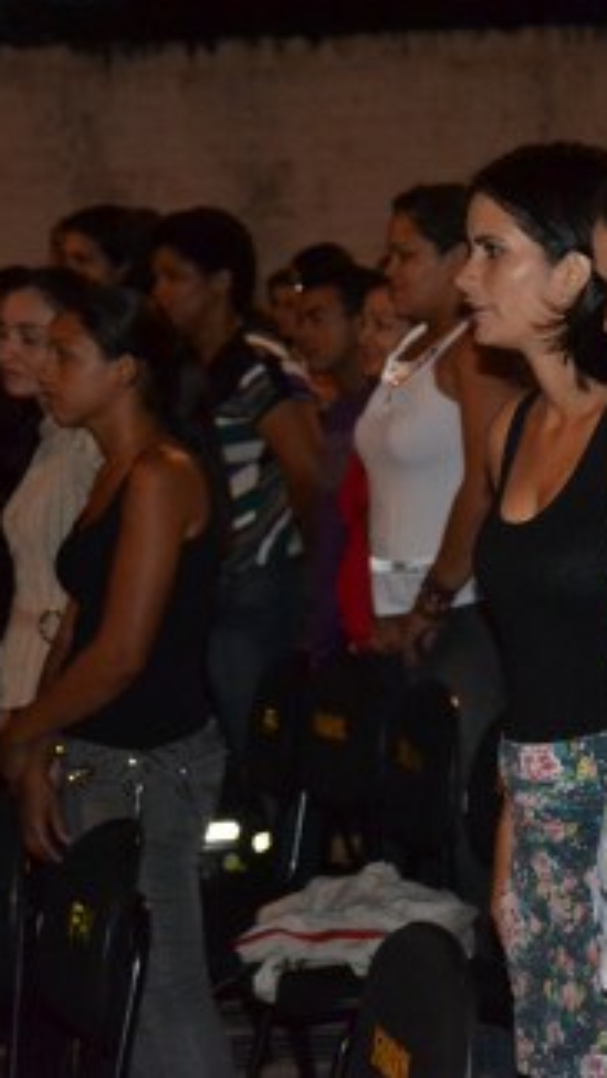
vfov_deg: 14.3
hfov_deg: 8.0
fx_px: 4289
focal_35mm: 150
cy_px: 529
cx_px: 683
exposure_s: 1/60
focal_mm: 62
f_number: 5
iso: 3200
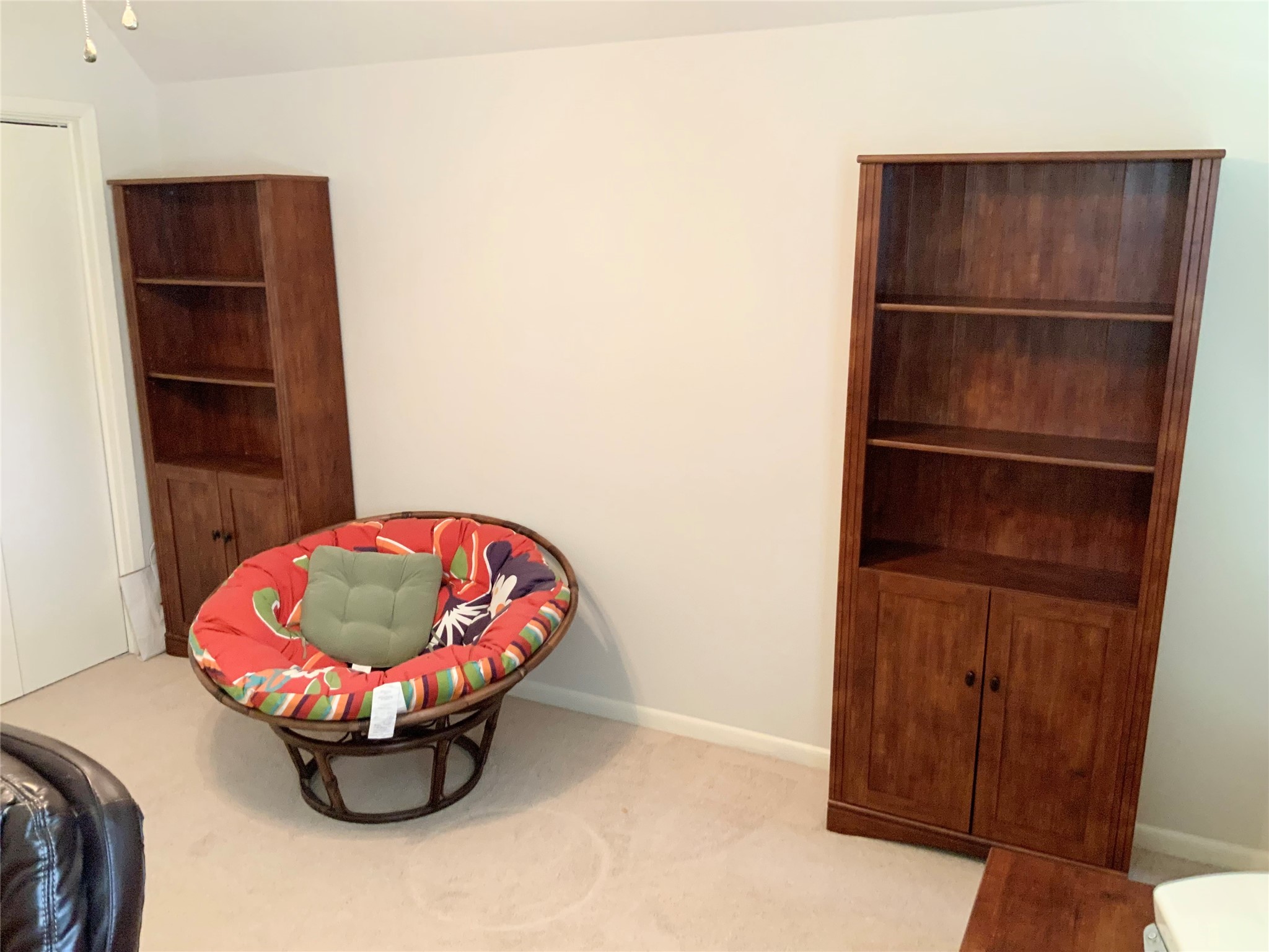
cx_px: 634
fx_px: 1063
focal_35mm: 29
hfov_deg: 61.7
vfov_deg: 48.2
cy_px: 476
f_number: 1.8
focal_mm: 3
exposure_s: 1/60
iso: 200
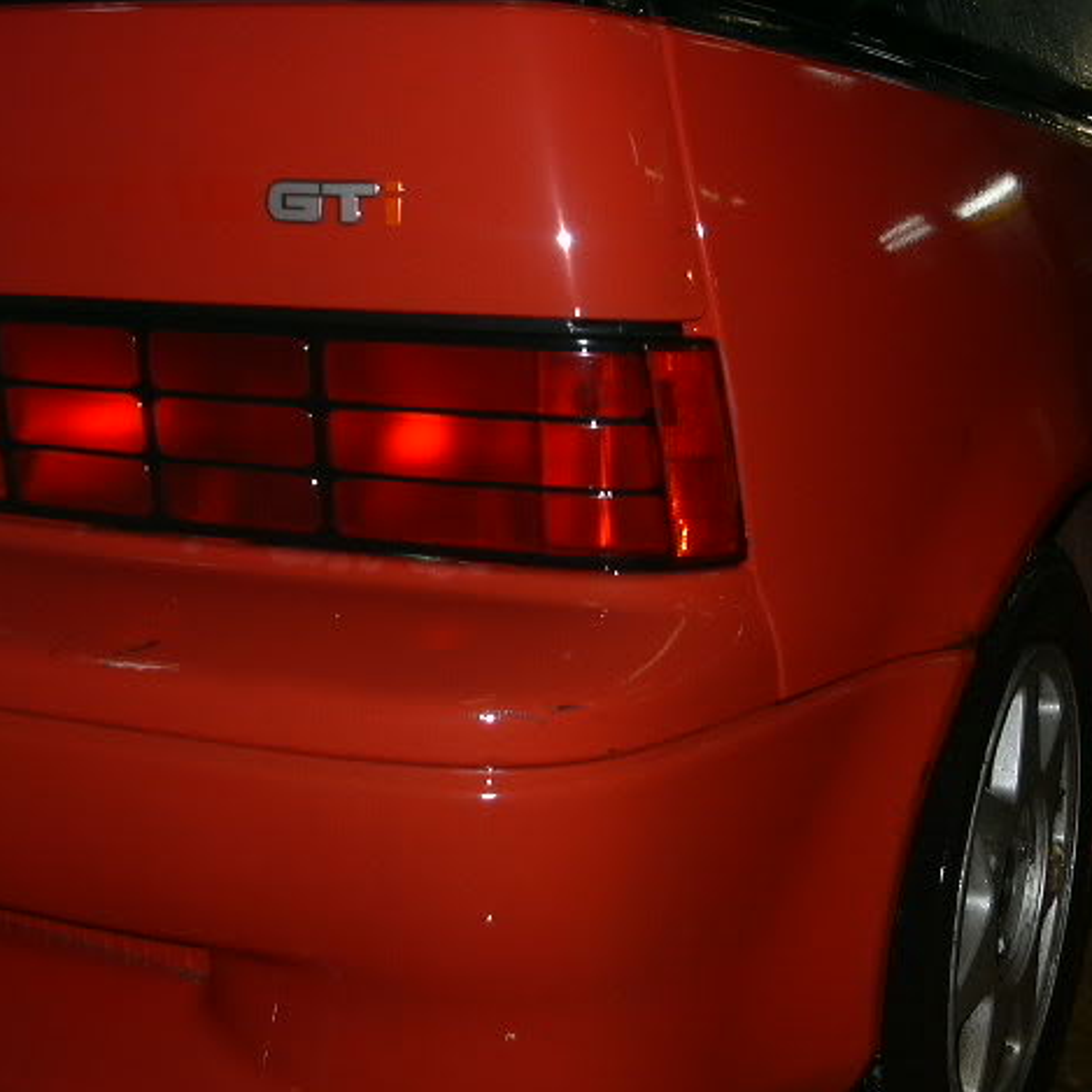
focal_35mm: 47
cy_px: 538
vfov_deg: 36.1
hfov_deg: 35.8
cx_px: 701
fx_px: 1677
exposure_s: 1/64.1
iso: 100
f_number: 2.98
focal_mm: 6.07
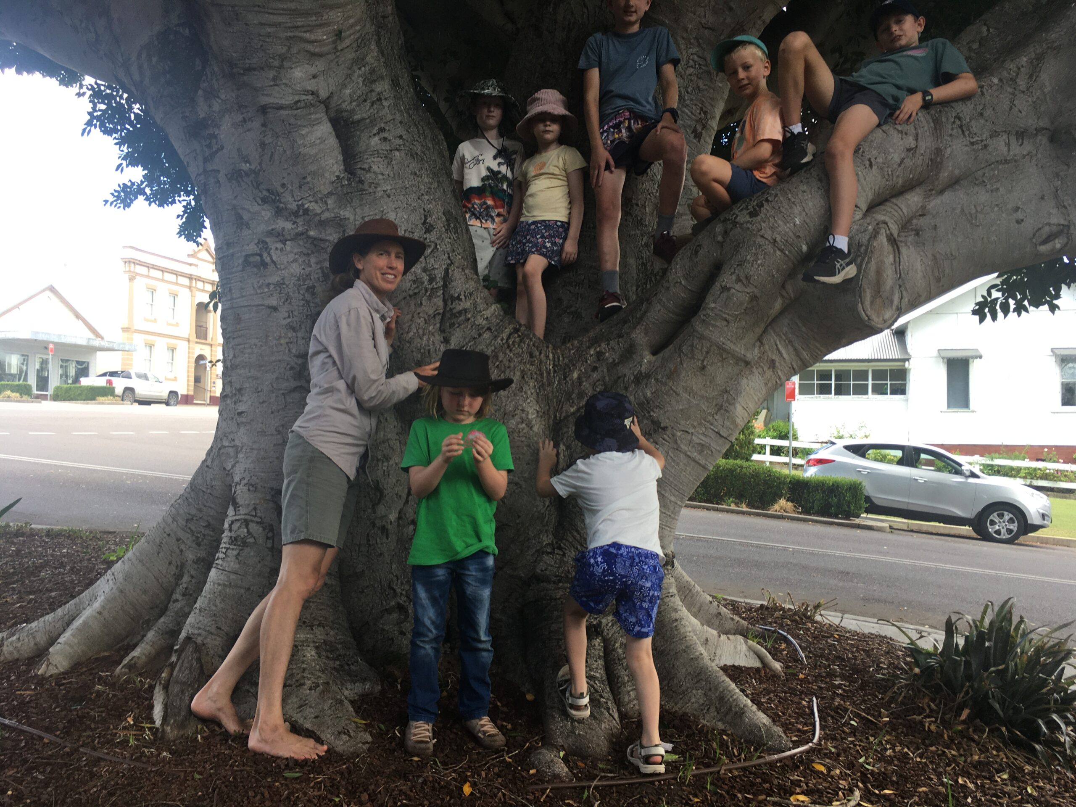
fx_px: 901
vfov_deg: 48.2
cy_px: 404
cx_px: 538
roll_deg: -0.8
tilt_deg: +2.0
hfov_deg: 61.7
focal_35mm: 29
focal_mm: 4.15
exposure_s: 1/145
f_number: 2.2
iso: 25
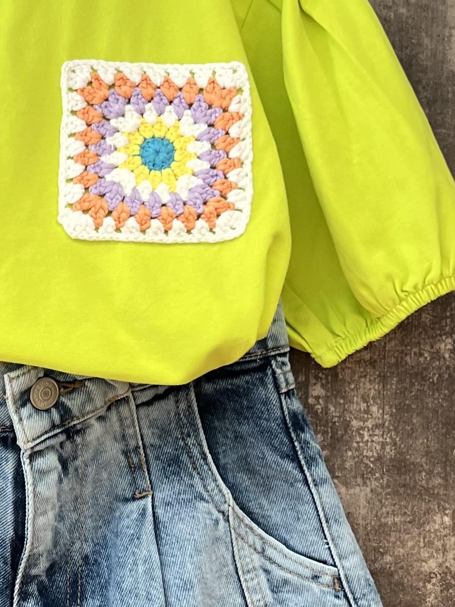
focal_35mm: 78
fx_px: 1367
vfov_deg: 25.0
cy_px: 355
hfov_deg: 18.4
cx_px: 9
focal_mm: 5.7
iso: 125
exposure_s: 1/100
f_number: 1.5
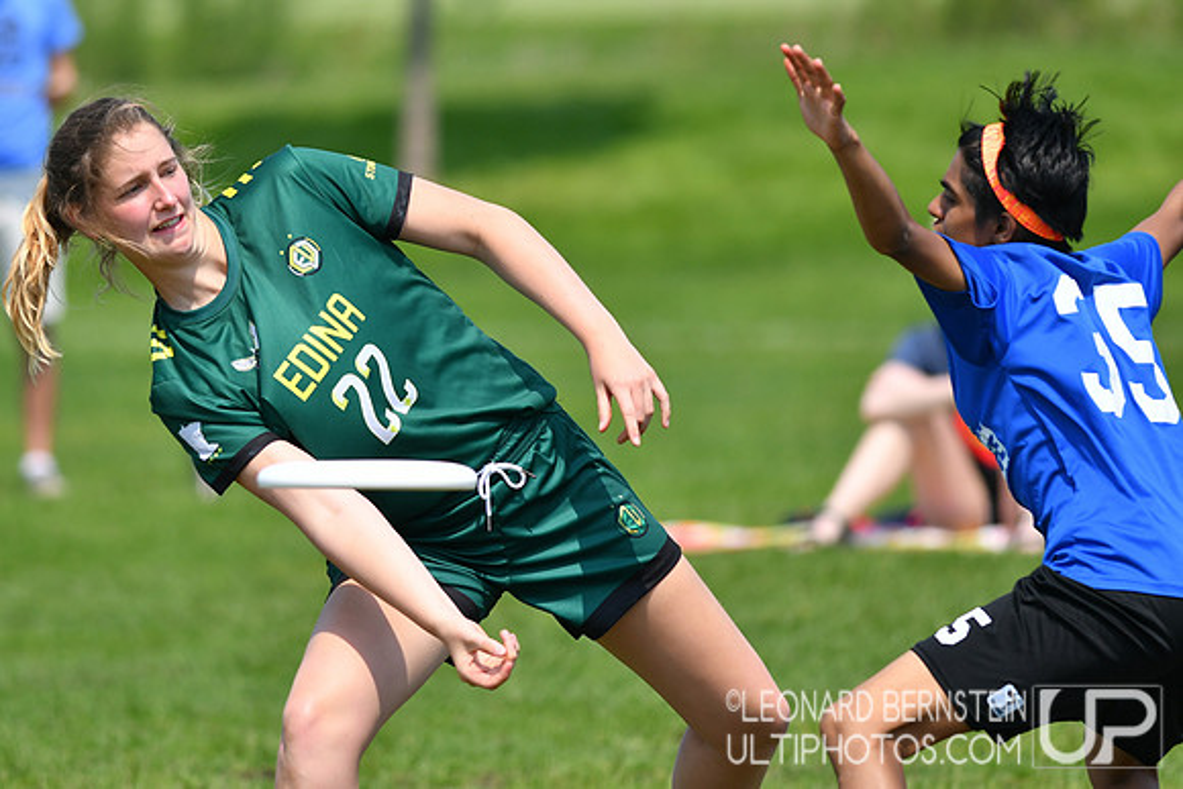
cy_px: 394
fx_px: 14790
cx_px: 592
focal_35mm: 450
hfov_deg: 4.6
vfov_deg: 3.1
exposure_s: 1/3200
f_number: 4
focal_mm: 300
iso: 320
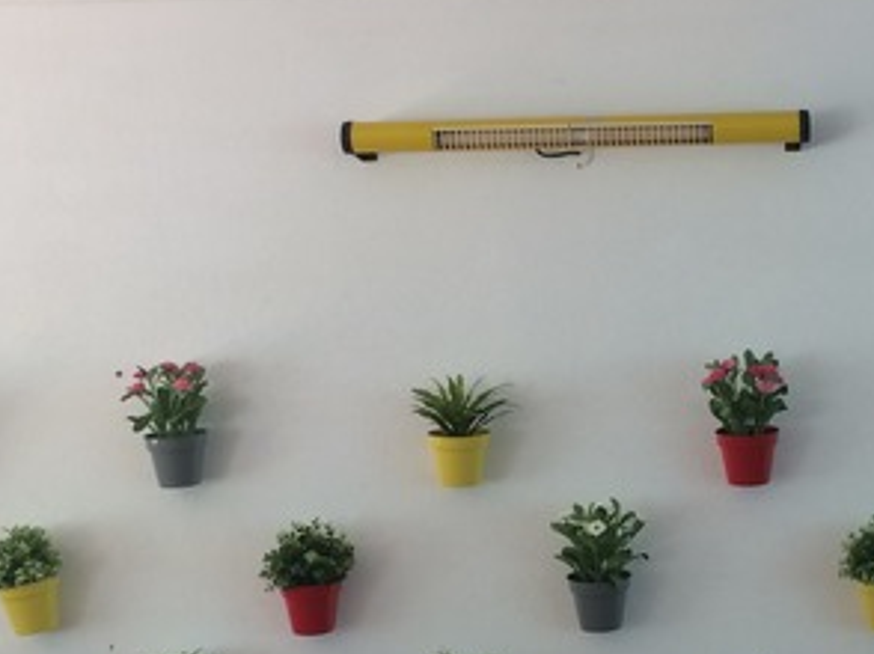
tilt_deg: +5.7
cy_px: 395
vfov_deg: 18.6
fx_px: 1993
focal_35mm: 79
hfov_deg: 24.4
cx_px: 681
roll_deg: +1.2
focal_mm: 4.15
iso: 32
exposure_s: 1/30
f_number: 2.2
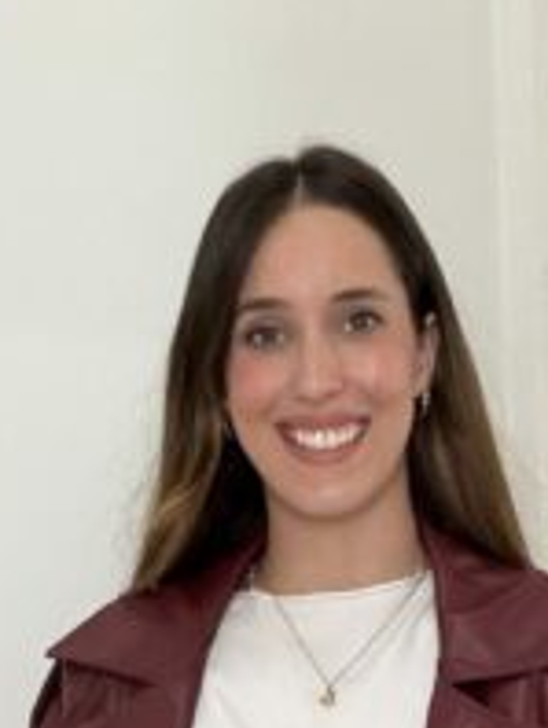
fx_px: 2549
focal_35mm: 121
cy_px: 1158
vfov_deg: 14.9
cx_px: 357
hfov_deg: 12.3
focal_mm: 2.71
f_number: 1.9
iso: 200
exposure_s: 1/60
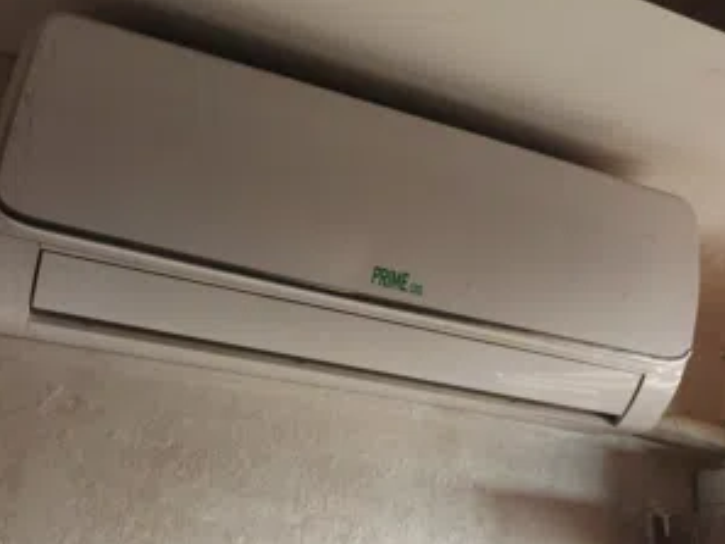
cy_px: 263
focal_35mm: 31
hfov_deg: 58.3
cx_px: 364
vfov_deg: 45.5
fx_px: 650
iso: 702
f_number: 1.8
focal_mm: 5.89
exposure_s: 1/50
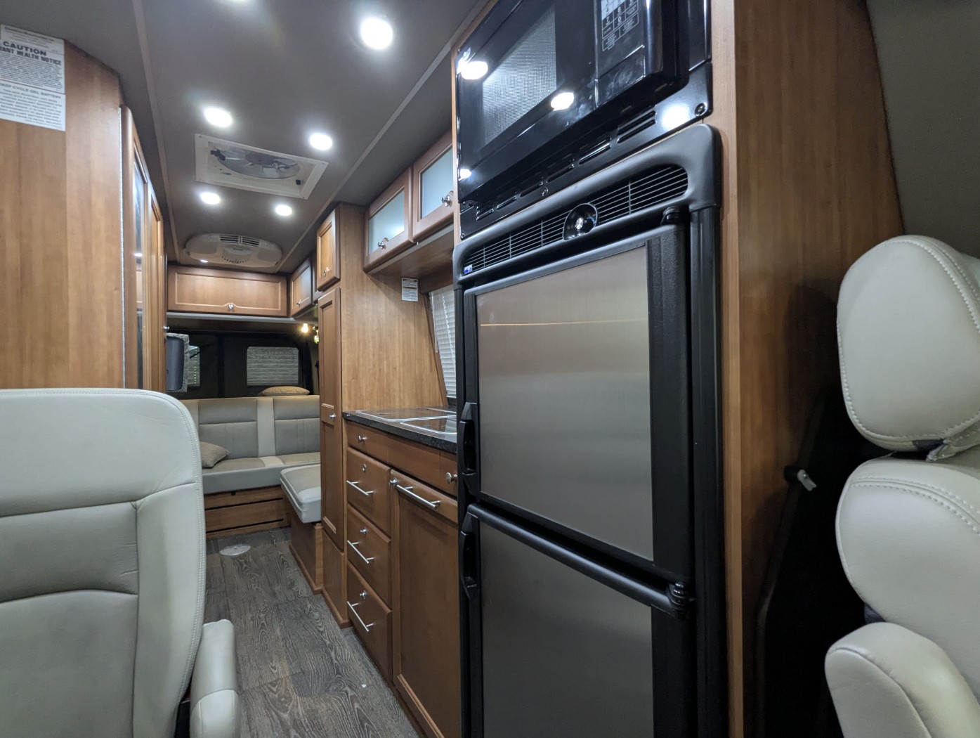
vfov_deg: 78.2
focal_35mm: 16
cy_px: 369
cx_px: 490
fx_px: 454
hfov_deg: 94.4
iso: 316
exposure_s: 1/27.1
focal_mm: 2.35
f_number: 2.2
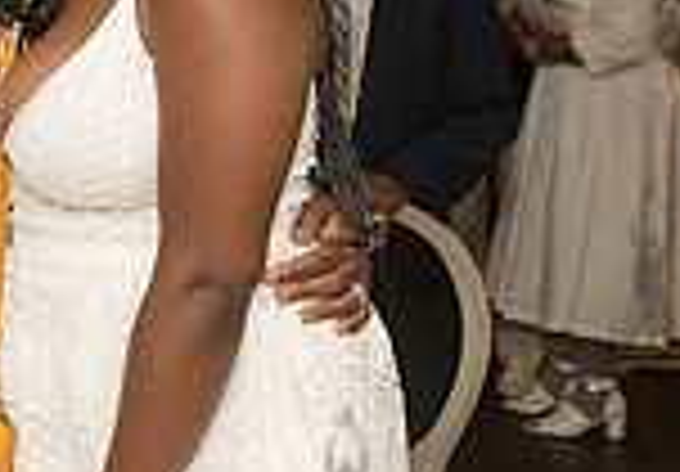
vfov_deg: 12.2
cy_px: 141
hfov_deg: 16.1
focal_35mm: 115
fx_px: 2201
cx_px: -339
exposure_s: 1/640
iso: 1600
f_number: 4
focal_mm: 24
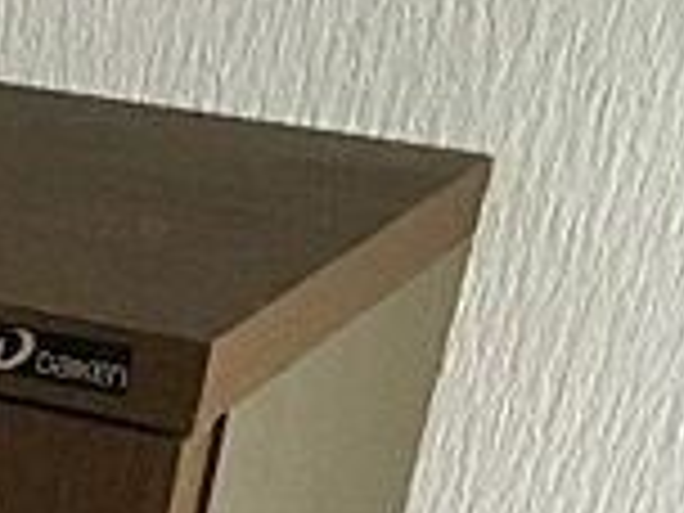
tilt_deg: -34.7
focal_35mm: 122
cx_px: -702
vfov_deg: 11.0
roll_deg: +1.8
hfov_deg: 13.7
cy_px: 1026
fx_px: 2411
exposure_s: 1/30
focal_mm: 4.15
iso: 200
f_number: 2.2
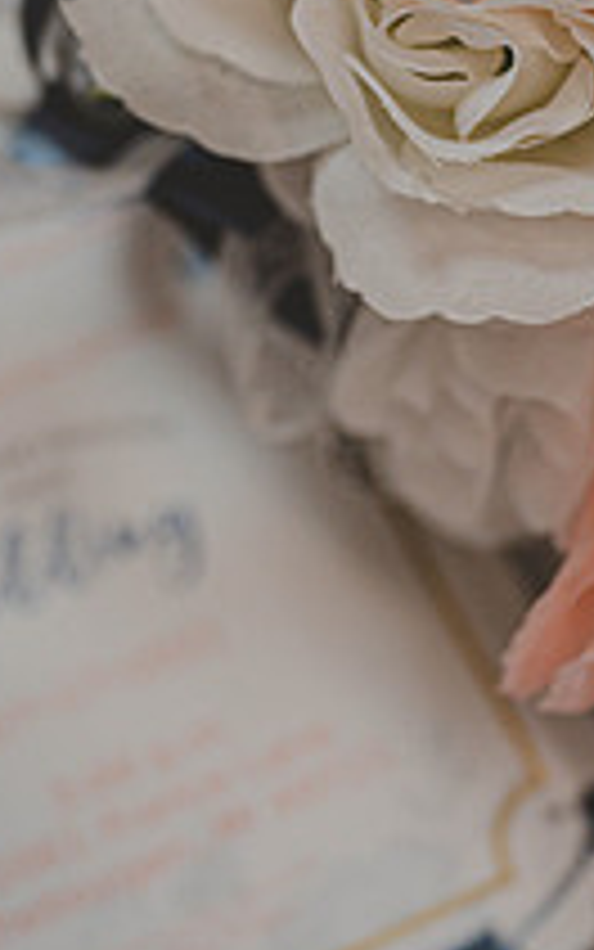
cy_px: 221
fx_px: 3132
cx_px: 463
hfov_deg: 10.8
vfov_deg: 17.1
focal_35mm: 121
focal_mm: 37
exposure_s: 1/250
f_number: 2.8
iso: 400
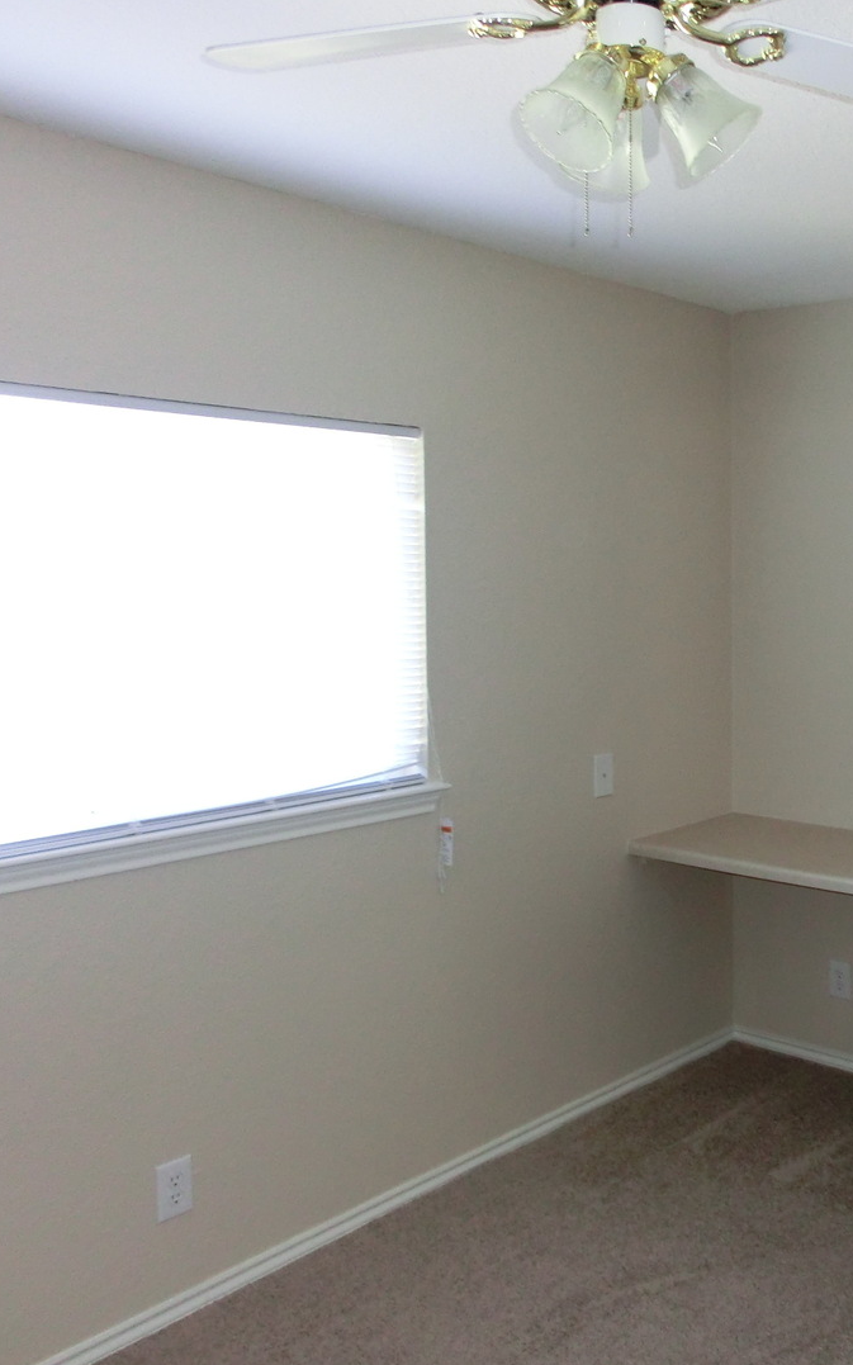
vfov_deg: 56.7
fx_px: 1265
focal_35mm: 34
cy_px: 683
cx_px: 759
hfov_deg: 35.2
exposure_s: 1/60
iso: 400
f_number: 3
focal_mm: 4.24
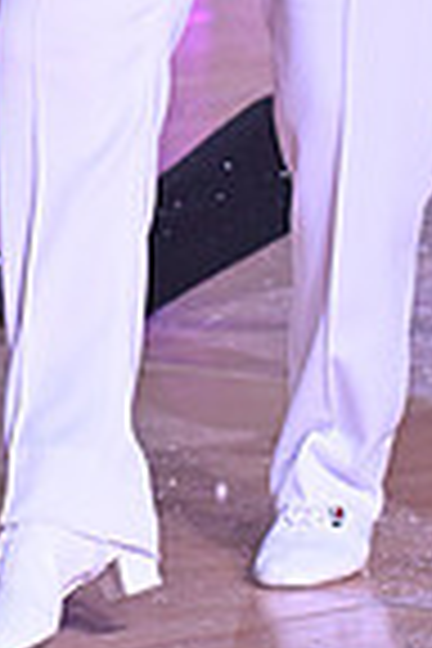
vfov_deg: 4.4
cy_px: -540
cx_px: -83
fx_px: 8387
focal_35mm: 466
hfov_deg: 2.9
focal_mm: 116
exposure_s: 1/500
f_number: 5
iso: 4000
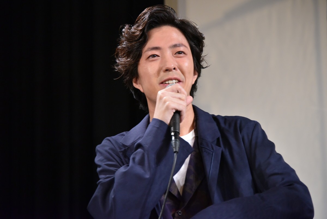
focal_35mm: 200
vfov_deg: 6.9
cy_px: 110
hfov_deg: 10.3
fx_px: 1817
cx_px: 164
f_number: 6.3
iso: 2500
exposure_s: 1/160
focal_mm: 200
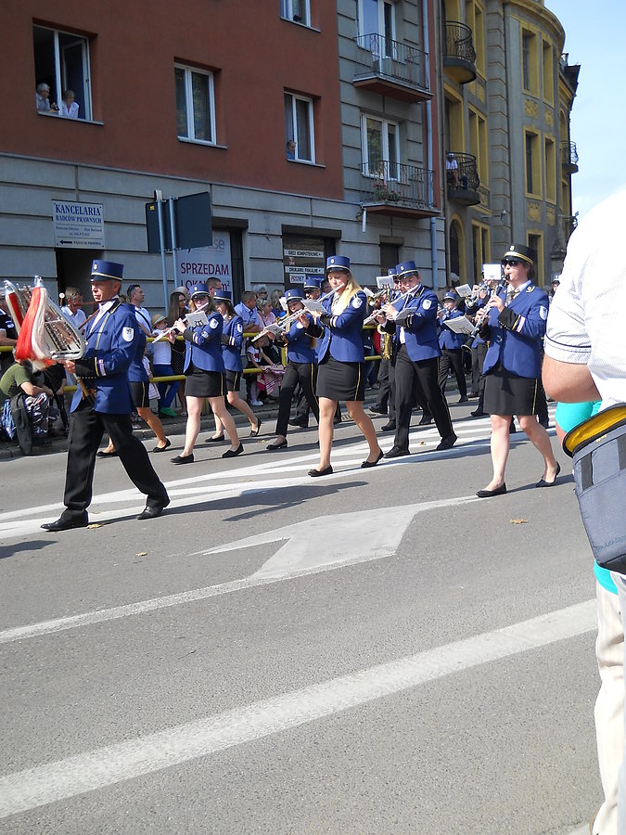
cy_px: 418
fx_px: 989
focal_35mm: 41
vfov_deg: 45.8
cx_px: 313
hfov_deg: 35.1
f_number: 5.5
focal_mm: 6.72
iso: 80
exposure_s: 1/160
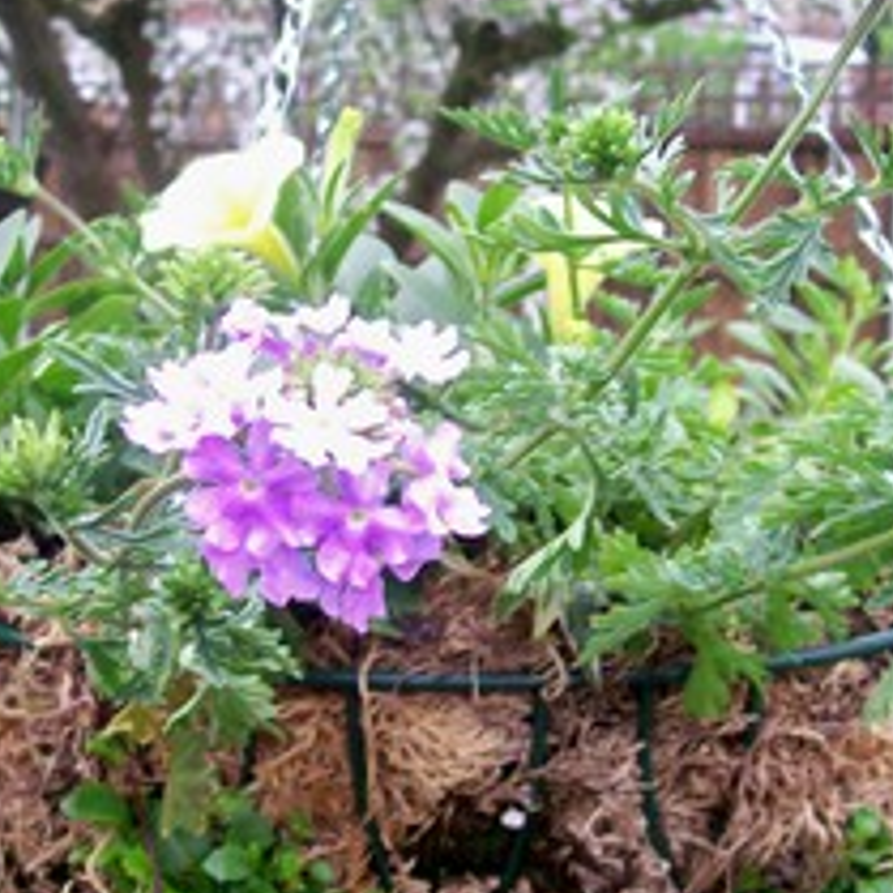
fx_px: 1955
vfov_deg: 25.7
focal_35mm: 67
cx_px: 325
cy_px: 500
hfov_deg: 25.6
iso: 80
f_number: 2.7
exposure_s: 1/32.7
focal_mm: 6
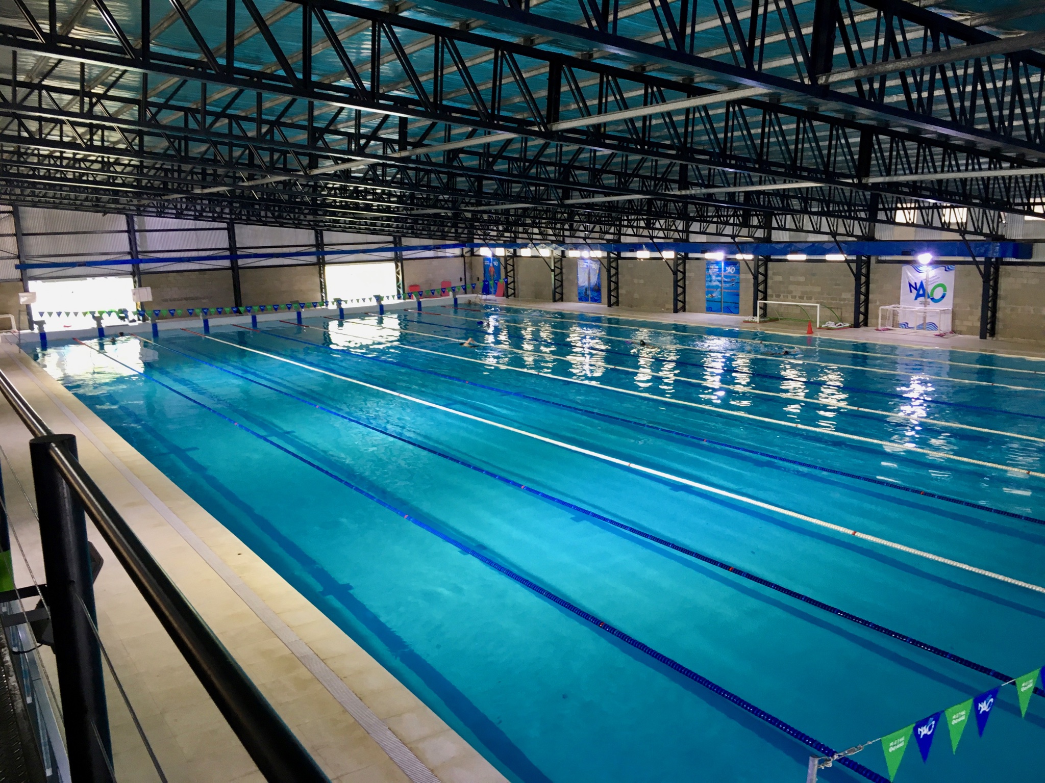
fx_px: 875
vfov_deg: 48.2
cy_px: 392
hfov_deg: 61.7
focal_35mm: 29
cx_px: 522
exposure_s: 1/33
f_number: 2.2
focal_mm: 4.15
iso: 80
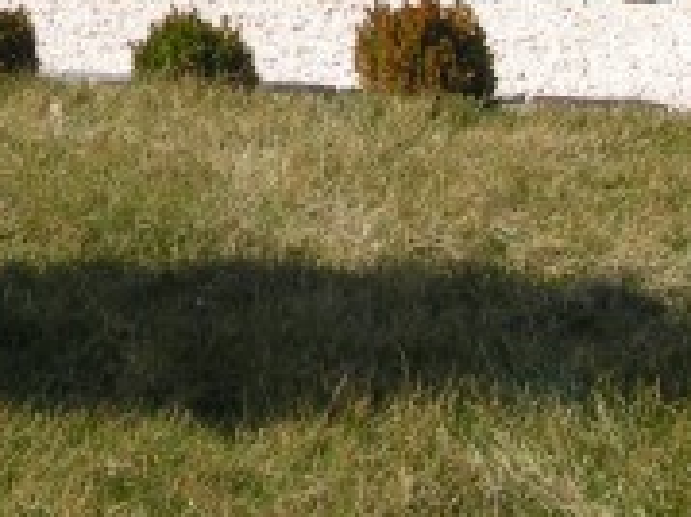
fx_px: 2713
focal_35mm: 136
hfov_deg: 14.4
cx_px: 131
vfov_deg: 10.4
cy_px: -340
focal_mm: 6.3
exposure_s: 1/320
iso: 50
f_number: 5.6
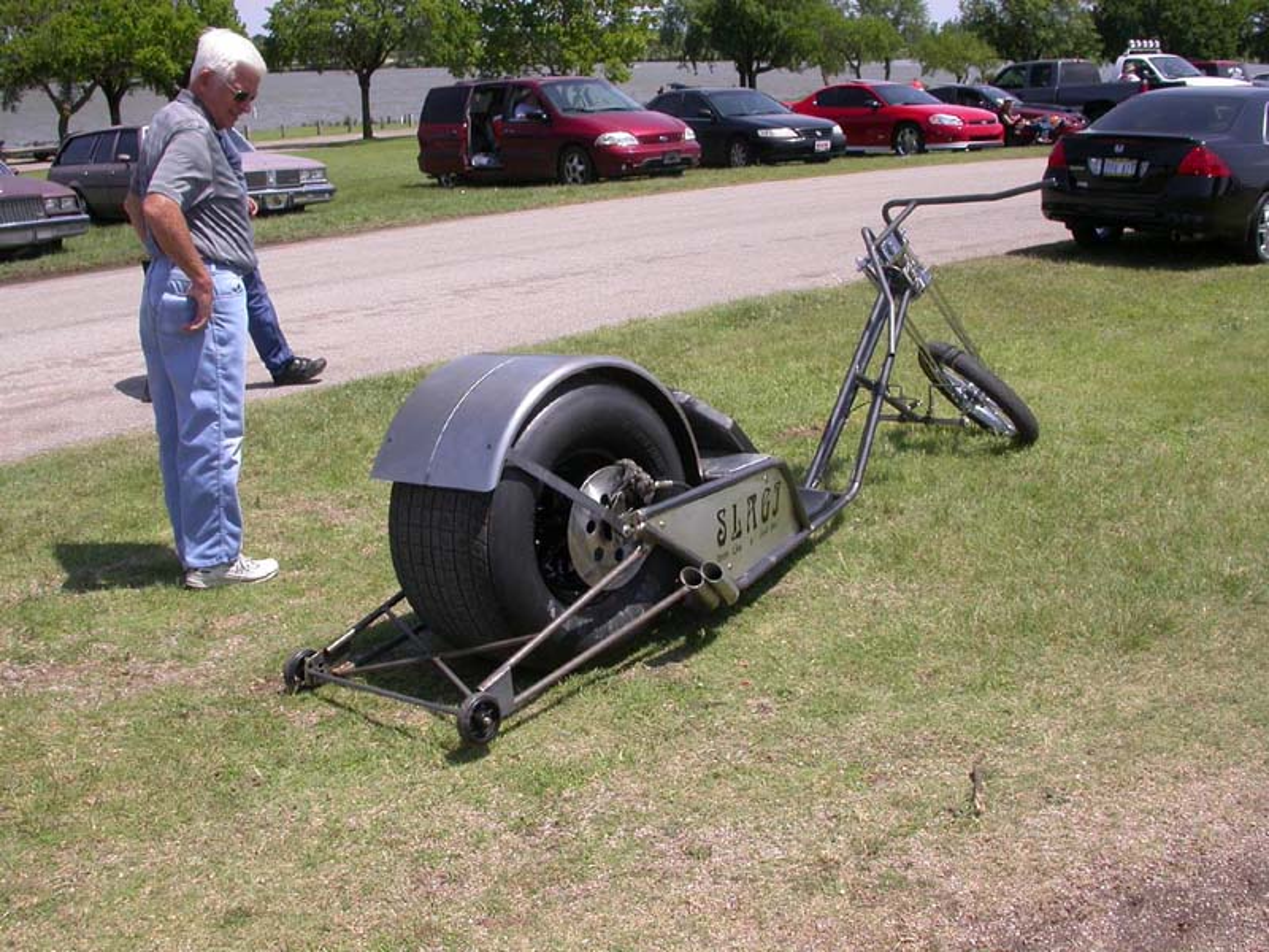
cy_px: 476
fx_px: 1393
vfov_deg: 37.7
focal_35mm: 38
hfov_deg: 49.0
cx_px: 634
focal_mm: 7.85
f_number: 6.7
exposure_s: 1/376
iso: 100
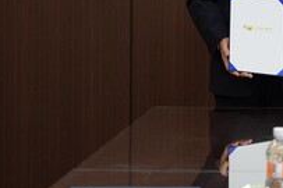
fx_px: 1838
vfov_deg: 5.8
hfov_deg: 8.7
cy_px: 6
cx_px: 346
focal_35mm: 234
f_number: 4
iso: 640
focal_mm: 79
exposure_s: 1/160
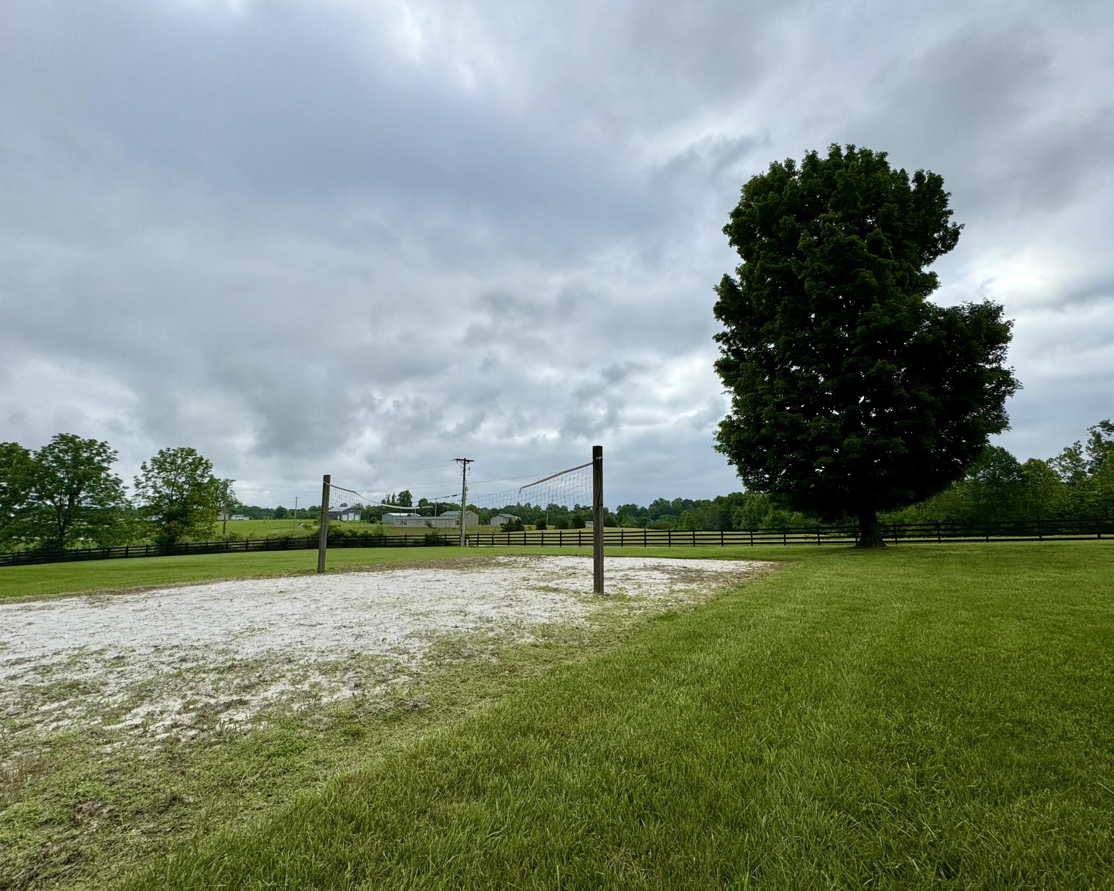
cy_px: 439
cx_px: 578
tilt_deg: +9.3
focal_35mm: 15
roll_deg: +0.7
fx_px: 495
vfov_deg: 84.0
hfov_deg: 96.8
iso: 50
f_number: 2.2
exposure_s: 1/2146
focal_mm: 2.22
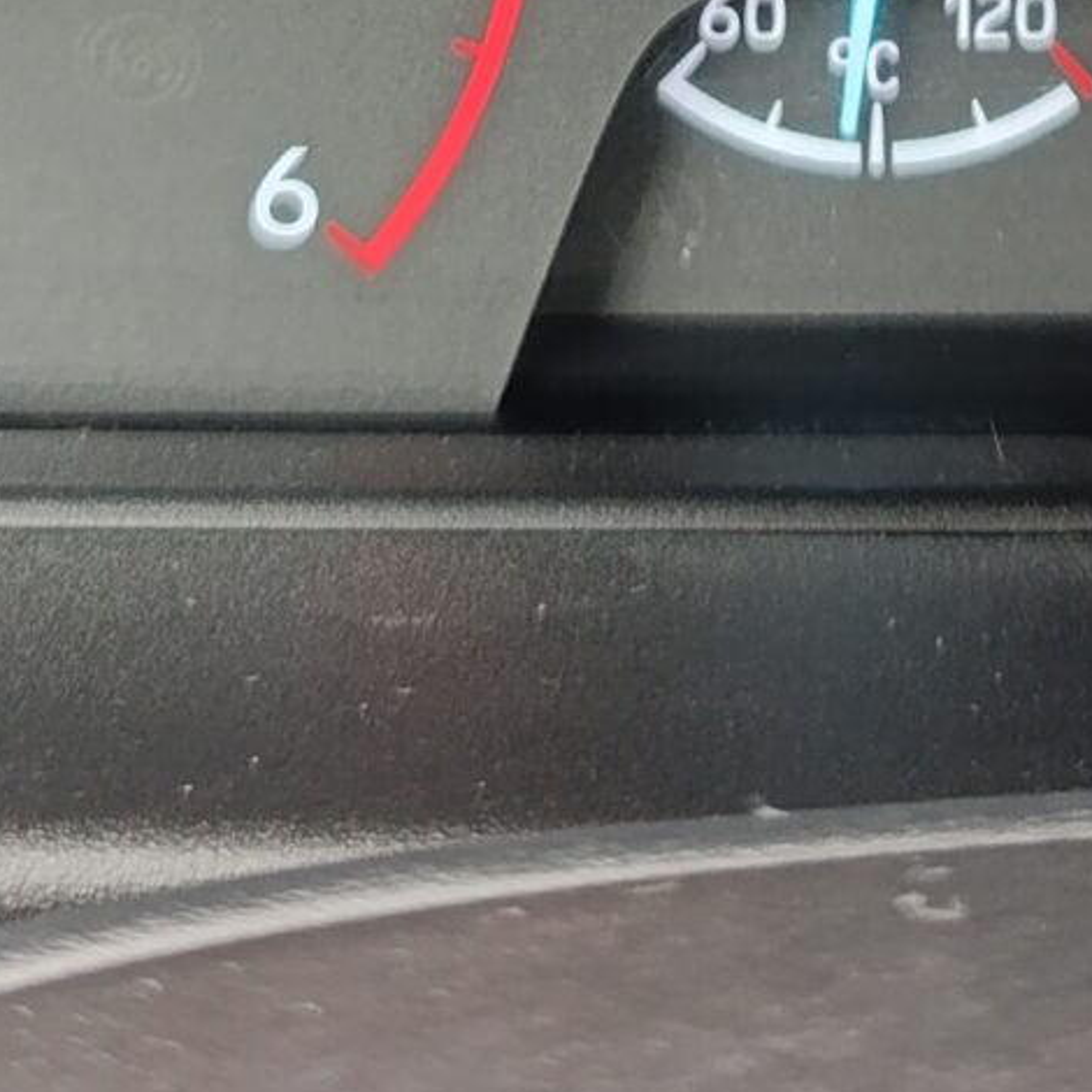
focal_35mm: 111
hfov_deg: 15.5
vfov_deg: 13.7
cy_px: -967
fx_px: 3962
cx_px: 953
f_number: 1.6
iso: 400
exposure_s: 1/100
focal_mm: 6.14
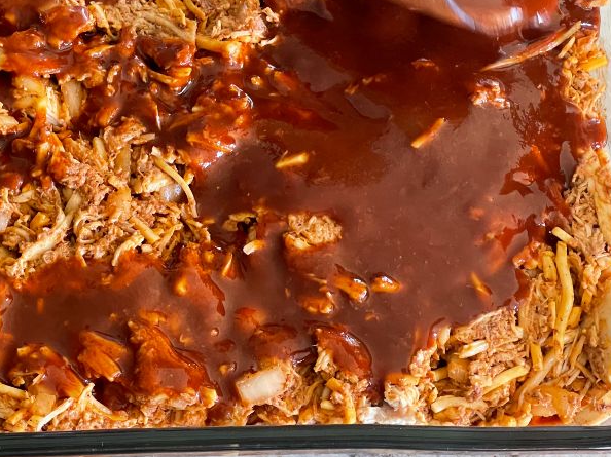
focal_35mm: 97
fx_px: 1711
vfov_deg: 15.2
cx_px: 164
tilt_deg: -63.2
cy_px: 142
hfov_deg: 20.1
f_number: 2.2
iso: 400
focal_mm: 7.5
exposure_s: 1/60
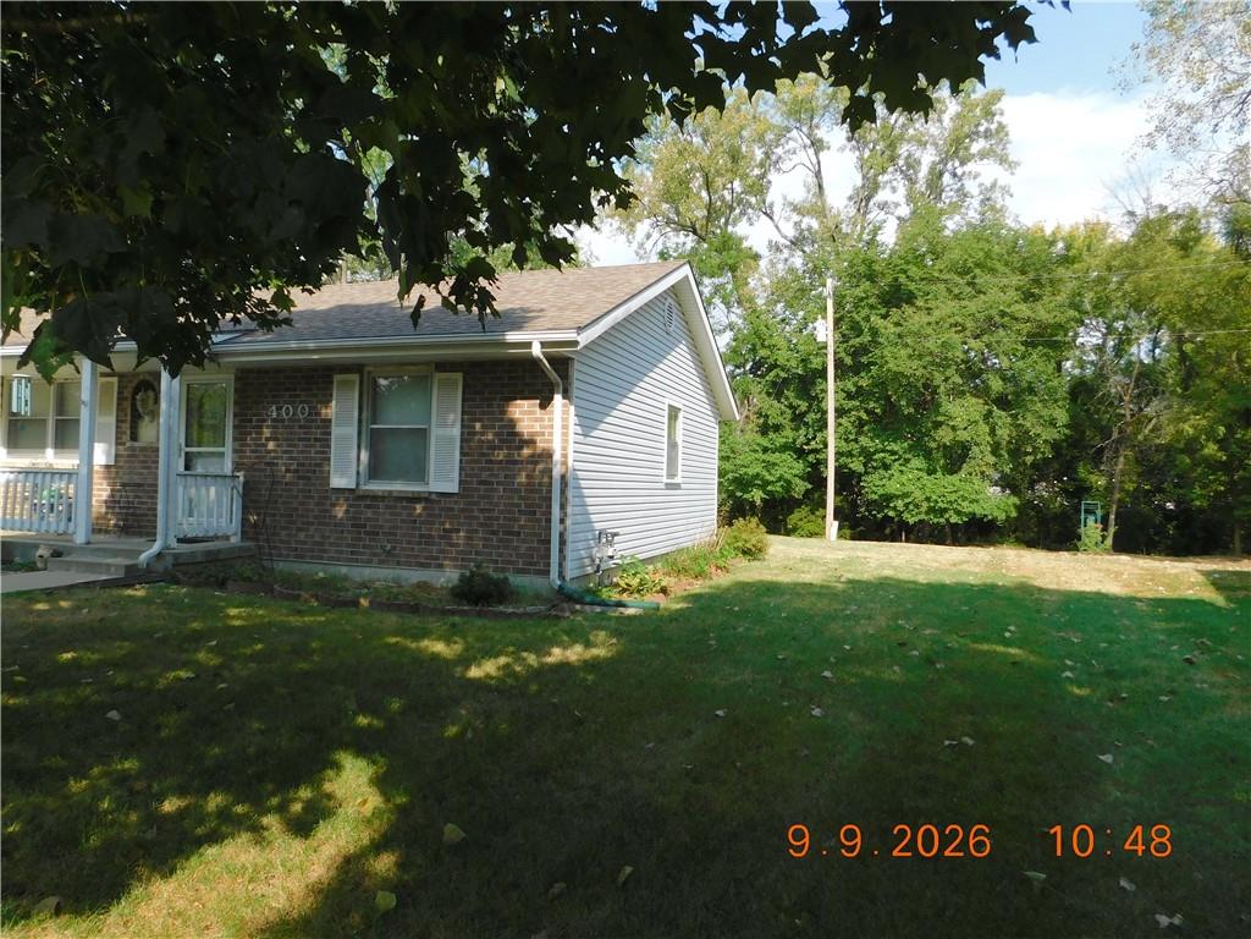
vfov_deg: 58.9
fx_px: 831
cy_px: 470
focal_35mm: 23
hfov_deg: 73.9
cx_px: 626
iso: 125
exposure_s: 1/1000
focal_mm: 4
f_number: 3
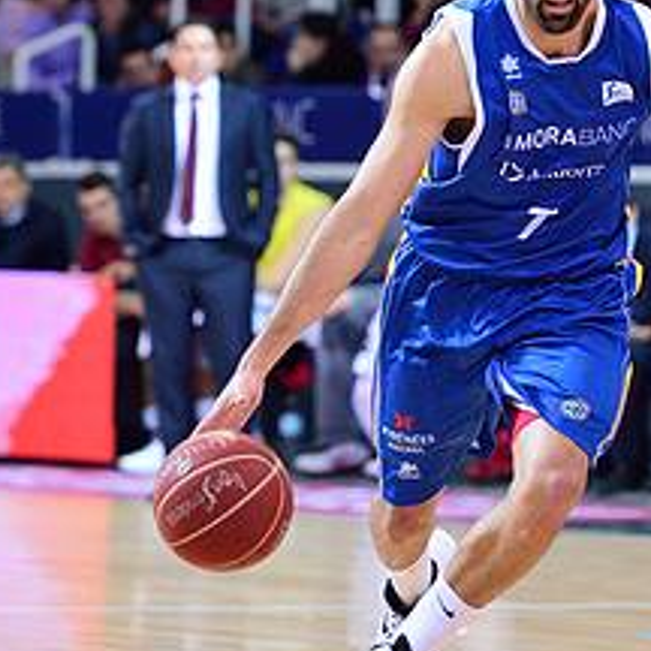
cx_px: 642
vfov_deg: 5.3
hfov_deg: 5.3
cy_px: 270
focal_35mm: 331
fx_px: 7043
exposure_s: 1/1250
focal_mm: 145
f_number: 3.5
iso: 2000
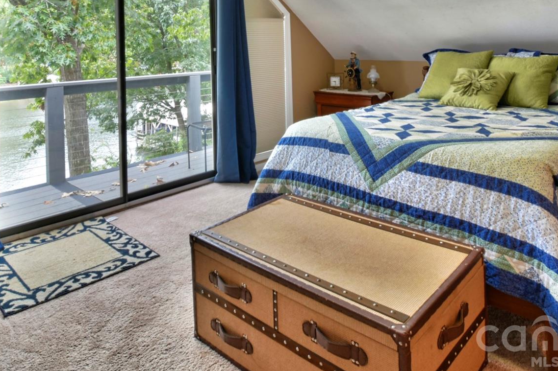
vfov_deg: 43.9
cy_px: 41
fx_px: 418
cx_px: 269
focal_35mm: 27
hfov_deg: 67.4
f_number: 16
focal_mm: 10
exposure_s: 1
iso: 100
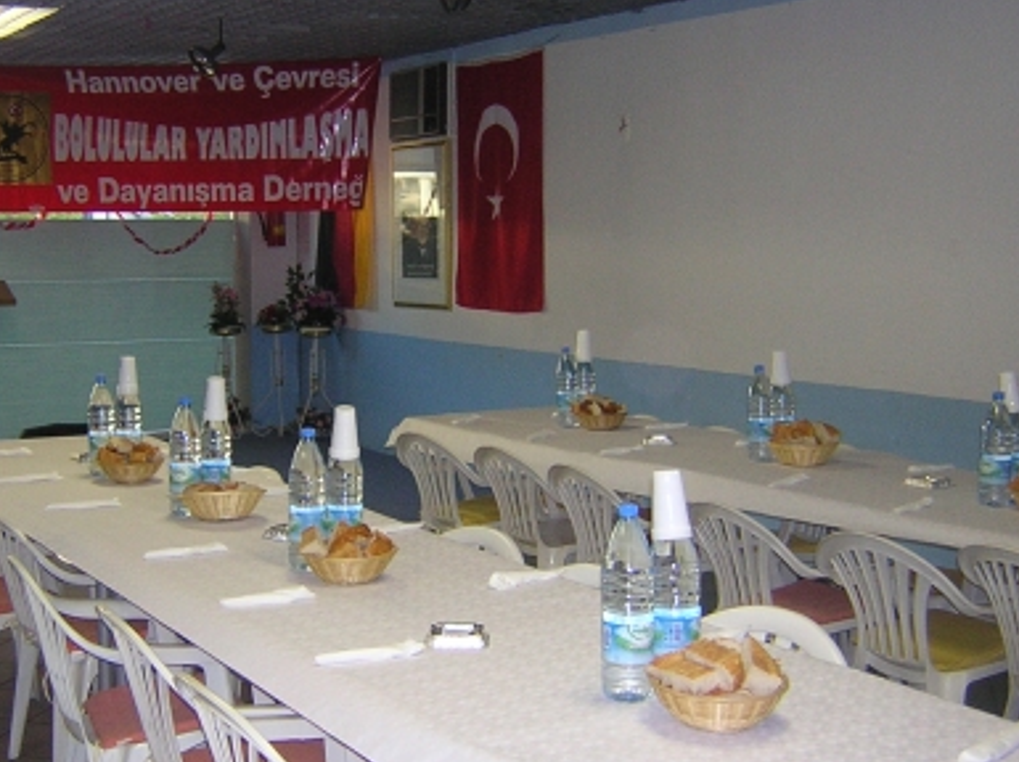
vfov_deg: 27.9
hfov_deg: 36.7
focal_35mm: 52
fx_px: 1529
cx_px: 421
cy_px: 314
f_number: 2.7
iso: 337
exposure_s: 1/60.1
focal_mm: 5.2
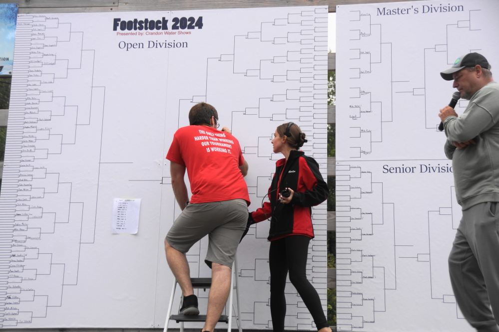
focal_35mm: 60
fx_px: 832
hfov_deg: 33.4
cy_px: 166
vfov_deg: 22.6
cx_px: 250
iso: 100
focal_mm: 40
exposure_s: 1/100
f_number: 5
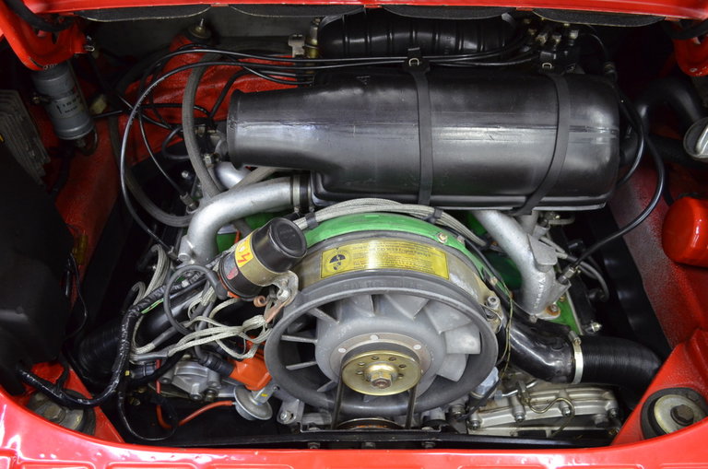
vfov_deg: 43.4
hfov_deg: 62.0
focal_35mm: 30
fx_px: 589
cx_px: 354
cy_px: 234
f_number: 3.8
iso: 1400
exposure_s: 1/30
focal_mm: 20
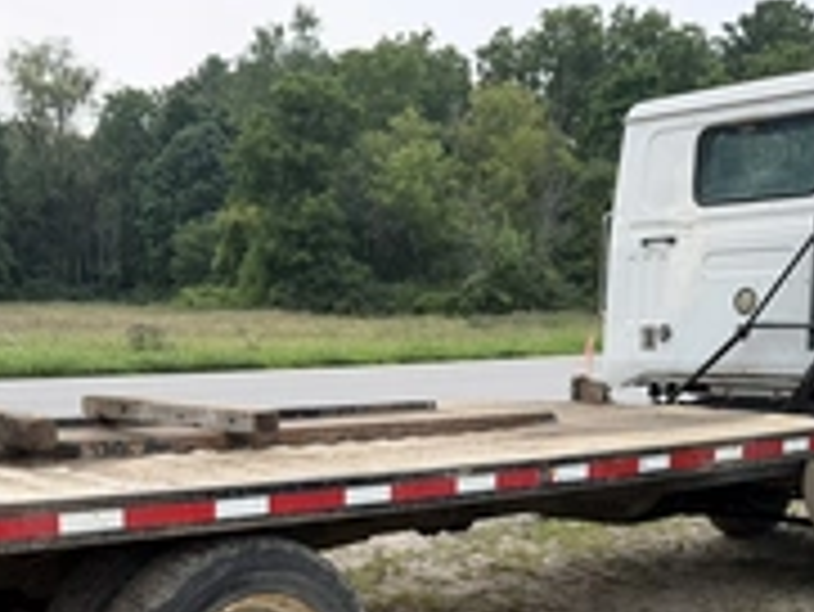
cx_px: 441
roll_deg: -1.2
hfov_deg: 36.1
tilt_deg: -12.0
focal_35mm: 53
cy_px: 585
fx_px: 1247
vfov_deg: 26.4
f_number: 1.78
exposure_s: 1/1018
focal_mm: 6.76
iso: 80
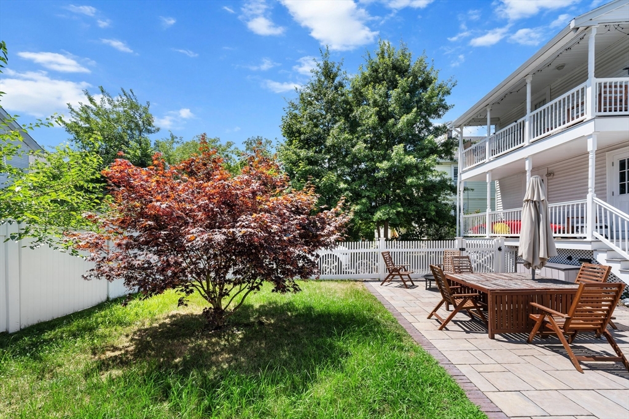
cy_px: 210
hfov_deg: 104.2
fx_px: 245
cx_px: 314
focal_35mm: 14
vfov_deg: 81.2
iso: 200
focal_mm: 14
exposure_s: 1/350
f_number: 8
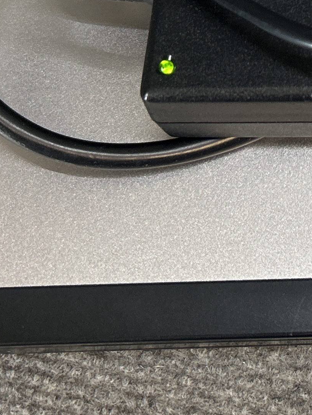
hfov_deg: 14.3
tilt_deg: -61.0
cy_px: -140
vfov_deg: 18.6
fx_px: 1165
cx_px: 464
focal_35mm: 97
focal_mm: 5.7
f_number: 1.5
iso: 80
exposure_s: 1/50
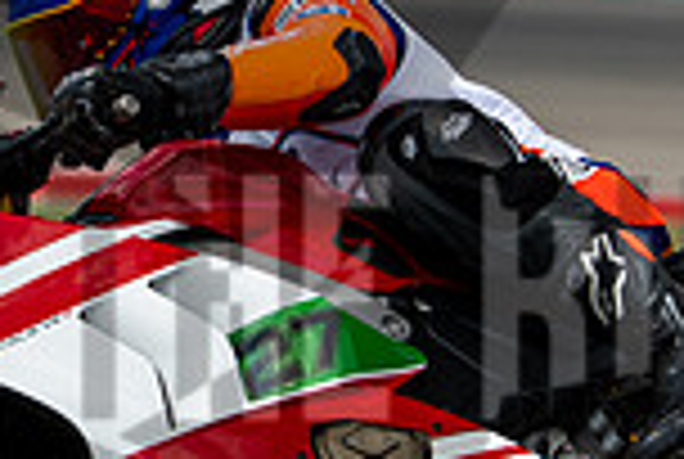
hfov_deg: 1.3
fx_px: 30459
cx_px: 99
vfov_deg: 0.9
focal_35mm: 1600
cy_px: 304
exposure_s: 1/250
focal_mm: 280
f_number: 6.4
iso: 160
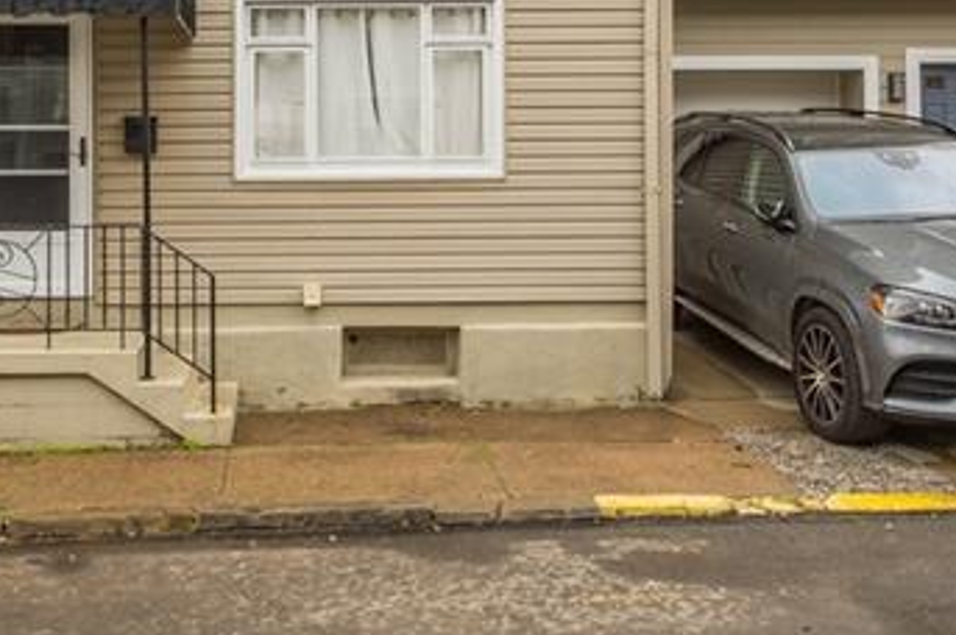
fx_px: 1114
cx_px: 304
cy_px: 26
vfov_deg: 30.0
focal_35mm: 42
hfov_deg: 45.6
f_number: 6.3
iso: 100
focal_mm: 12
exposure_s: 1/200
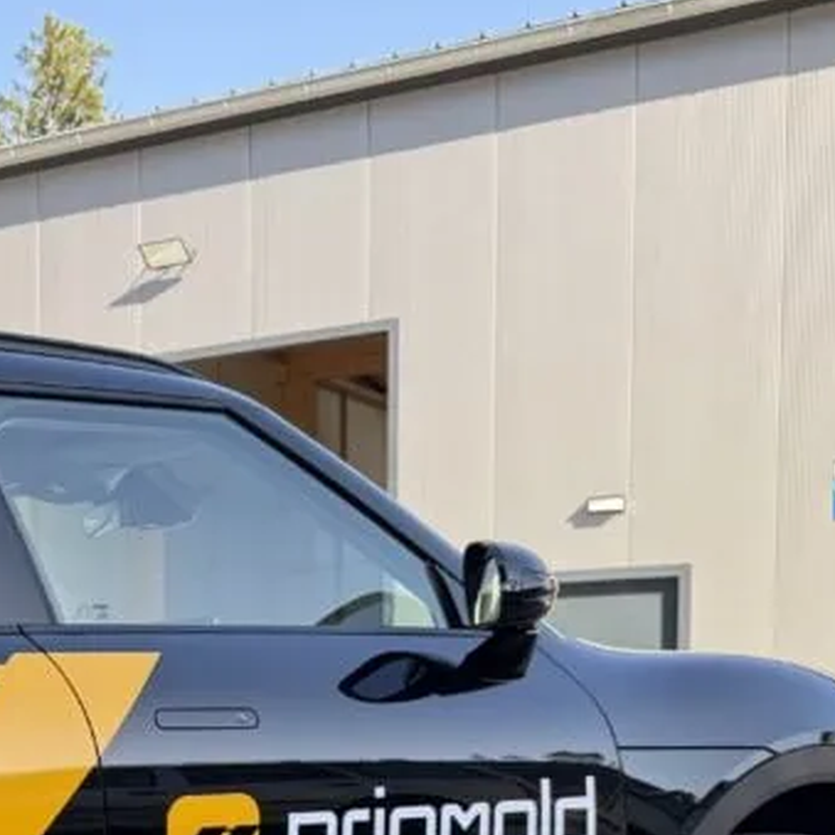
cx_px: -133
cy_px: 874
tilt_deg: -5.0
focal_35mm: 64
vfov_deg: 25.3
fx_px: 1747
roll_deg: +0.7
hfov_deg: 24.6
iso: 80
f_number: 1.78
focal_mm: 6.76
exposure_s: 1/589
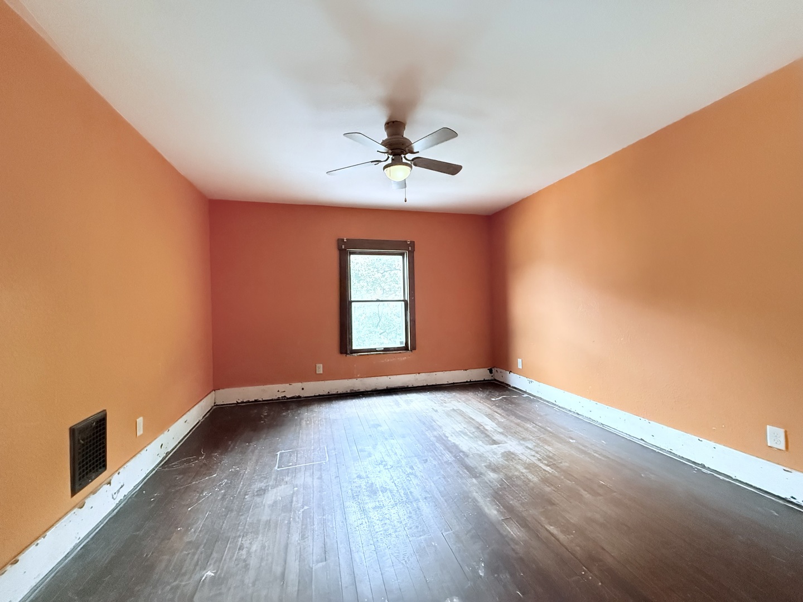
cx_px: 402
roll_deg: +0.7
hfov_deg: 102.1
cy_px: 301
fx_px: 325
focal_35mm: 14
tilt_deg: +0.2
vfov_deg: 85.7
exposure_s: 1/60
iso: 1250
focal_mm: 2.22
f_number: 2.2
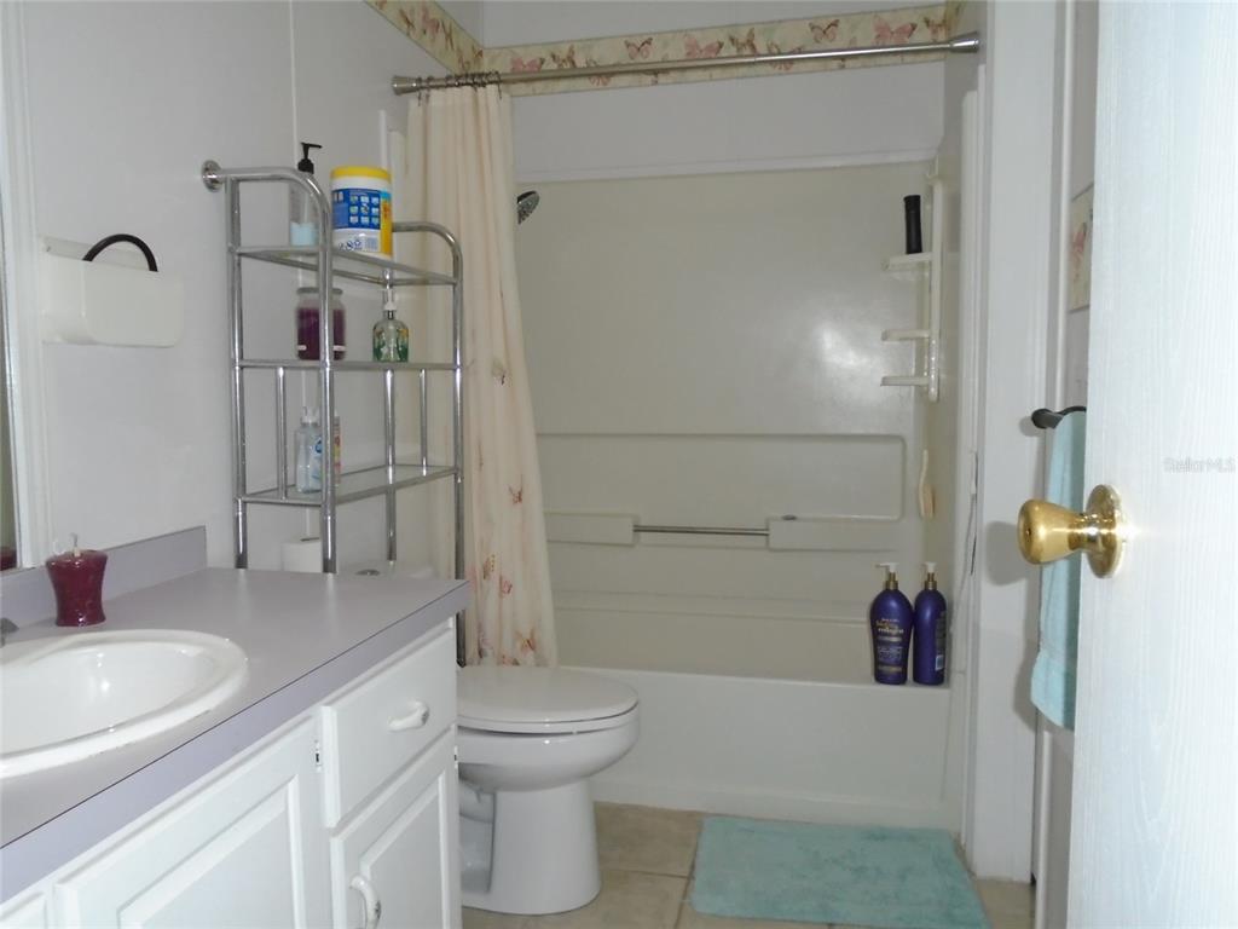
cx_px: 619
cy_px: 464
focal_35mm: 26
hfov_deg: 67.3
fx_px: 930
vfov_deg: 53.1
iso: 320
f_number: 3.2
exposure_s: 1/30
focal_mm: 4.6
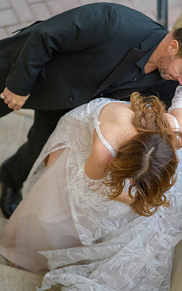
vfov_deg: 10.2
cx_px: 86
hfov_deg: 6.4
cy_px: 145
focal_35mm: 205
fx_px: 1624
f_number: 2.8
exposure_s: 1/2000
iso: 400
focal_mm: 200
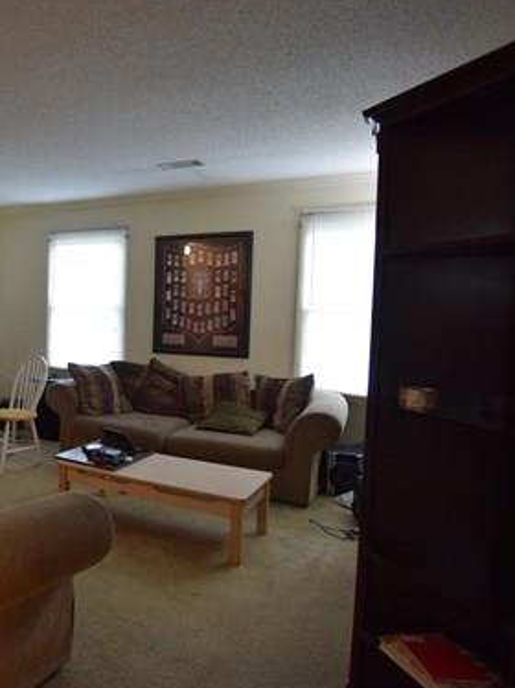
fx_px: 564
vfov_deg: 62.7
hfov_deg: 43.7
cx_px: 29
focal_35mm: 28
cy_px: 343
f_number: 3.5
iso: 900
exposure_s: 1/60
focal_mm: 11.5
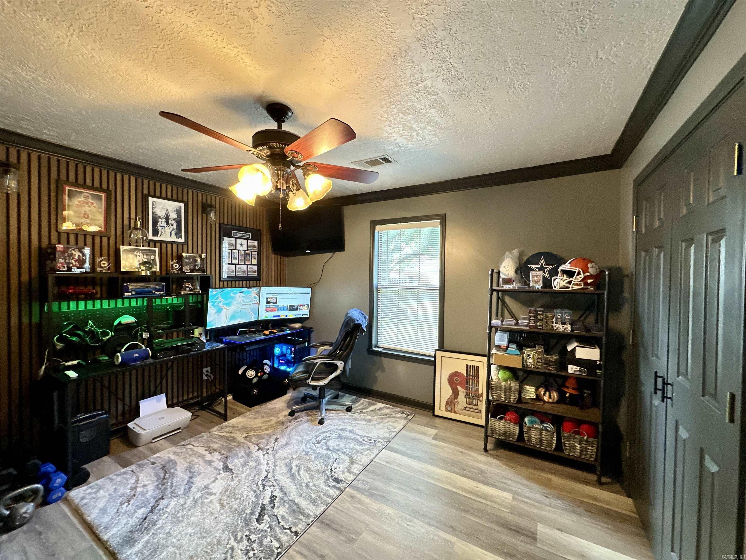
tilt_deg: -1.1
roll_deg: -1.3
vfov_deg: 85.7
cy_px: 280
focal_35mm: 14
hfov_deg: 102.1
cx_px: 373
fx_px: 302
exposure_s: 1/60
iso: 500
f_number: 2.2
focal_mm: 2.22
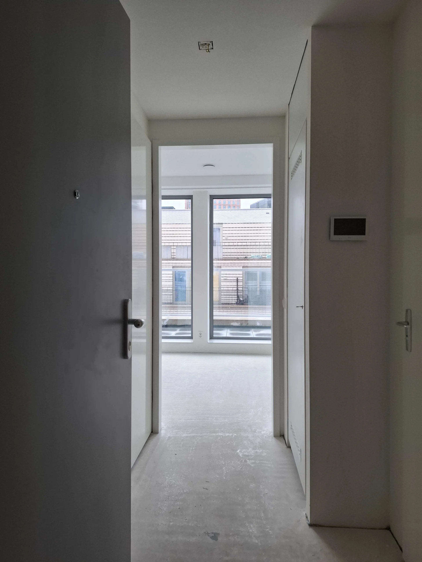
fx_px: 374
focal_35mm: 23
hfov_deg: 58.9
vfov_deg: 73.9
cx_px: 211
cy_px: 281
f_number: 1.8
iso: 50
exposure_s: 1/169
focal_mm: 5.54
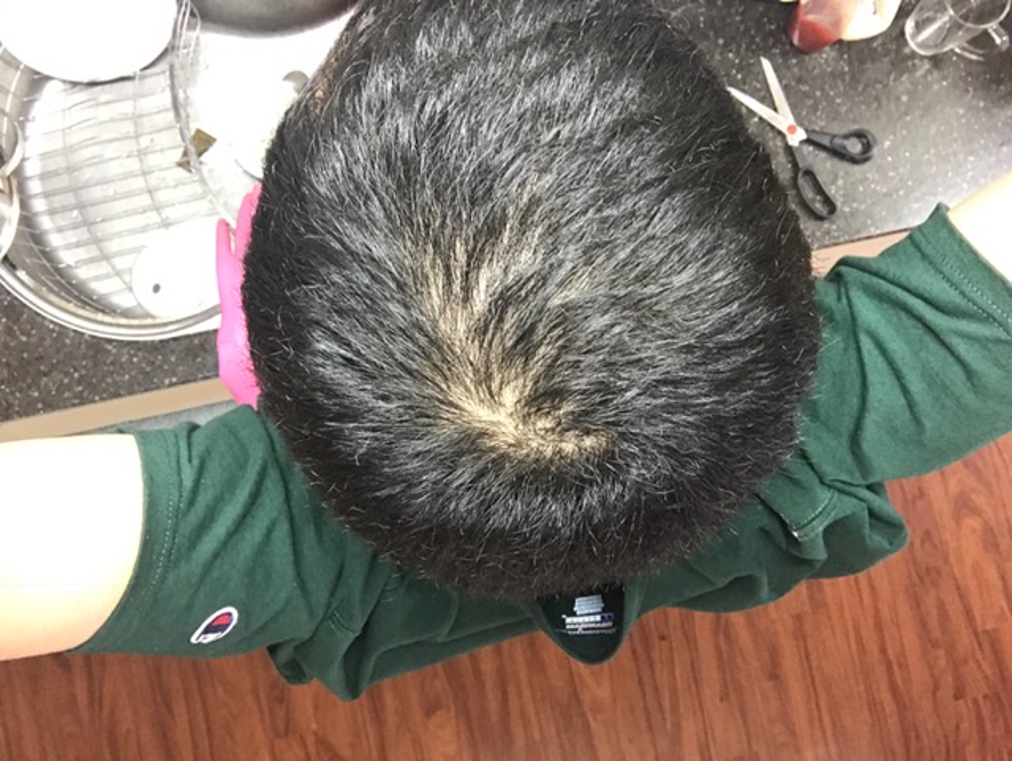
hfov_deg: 56.8
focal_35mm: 32
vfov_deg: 44.2
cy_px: 380
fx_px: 936
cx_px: 506
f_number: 2.2
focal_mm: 2.87
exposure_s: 1/20
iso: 200
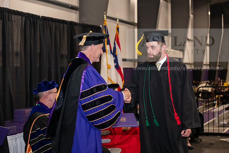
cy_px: 76
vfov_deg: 19.5
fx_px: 445
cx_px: 114
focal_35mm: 70
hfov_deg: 28.8
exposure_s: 1/200
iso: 2500
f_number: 5
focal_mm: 70
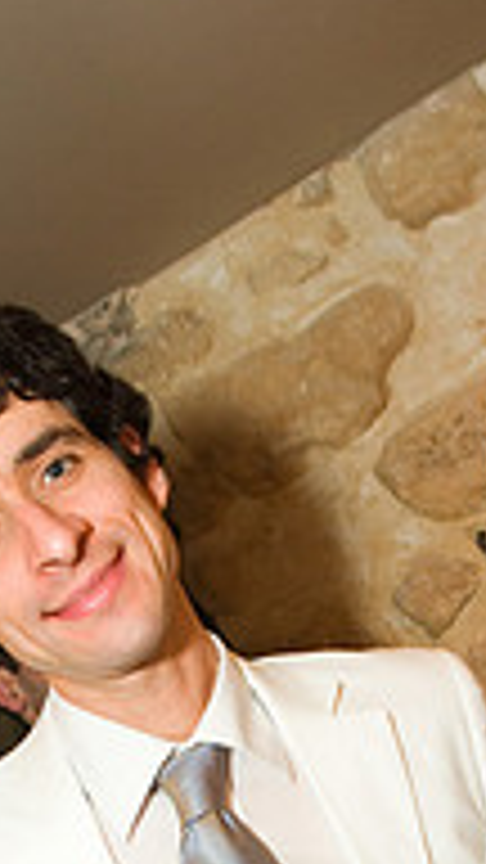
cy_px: 873
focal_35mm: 59
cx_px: 245
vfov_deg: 32.5
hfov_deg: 20.4
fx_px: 1352
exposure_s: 1/30
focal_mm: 16
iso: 140
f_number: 4
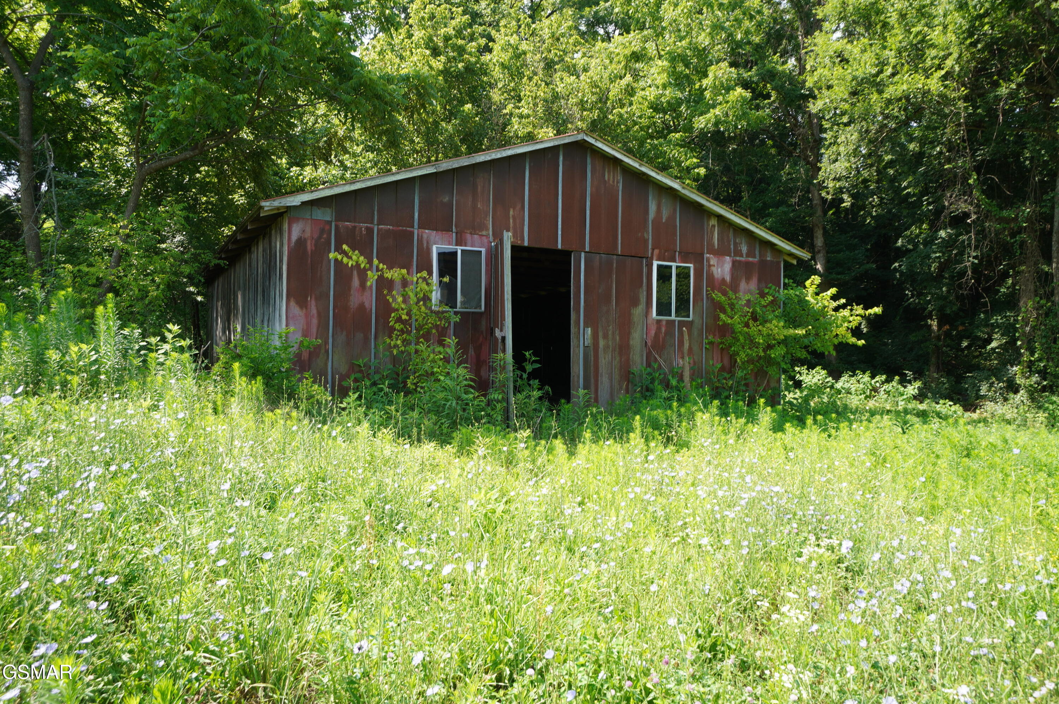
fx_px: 793
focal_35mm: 27
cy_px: 352
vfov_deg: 47.8
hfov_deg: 67.4
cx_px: 530
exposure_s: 1/80
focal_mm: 18
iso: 100
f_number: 6.3
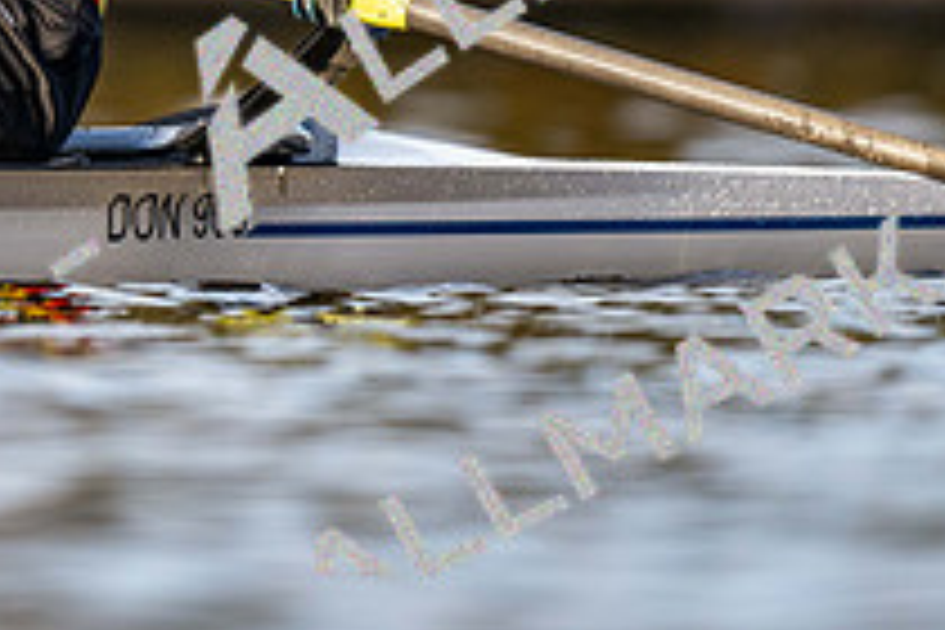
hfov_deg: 1.2
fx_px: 43493
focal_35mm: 1657
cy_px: -196
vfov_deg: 0.8
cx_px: -189
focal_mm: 600
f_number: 4
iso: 900
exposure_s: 1/2500
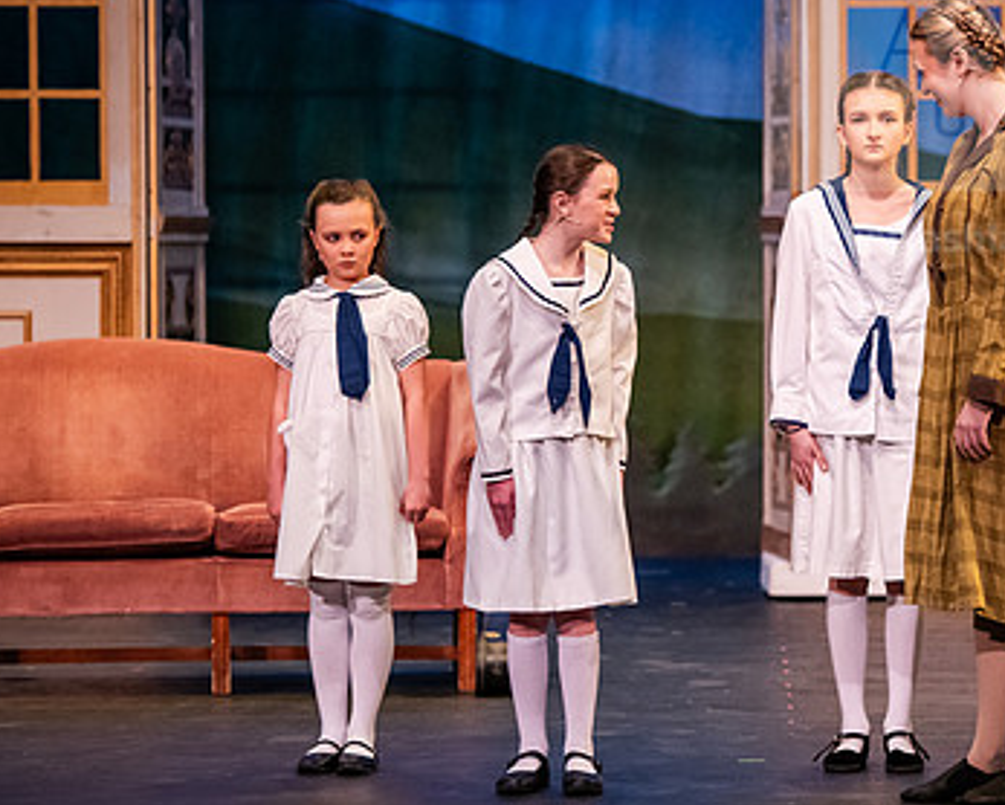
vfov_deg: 7.6
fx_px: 6071
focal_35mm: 204
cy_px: 300
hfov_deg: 9.5
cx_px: 678
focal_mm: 130
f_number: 3.2
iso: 2500
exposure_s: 1/200
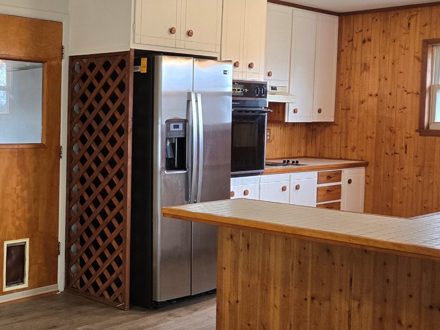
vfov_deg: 28.0
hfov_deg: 34.9
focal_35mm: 52
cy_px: 141
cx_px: 52
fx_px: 661
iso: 250
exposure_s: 1/120
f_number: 1.8
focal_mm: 5.4
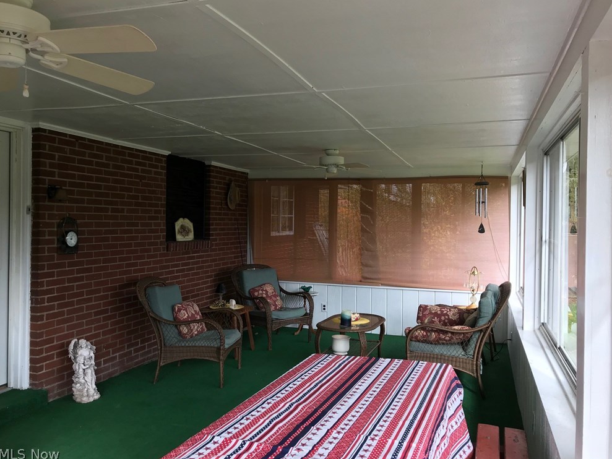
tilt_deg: -1.2
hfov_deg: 61.6
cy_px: 227
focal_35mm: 29
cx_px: 312
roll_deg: -1.1
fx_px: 513
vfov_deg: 48.2
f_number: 1.8
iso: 20
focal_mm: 3.99
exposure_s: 1/141
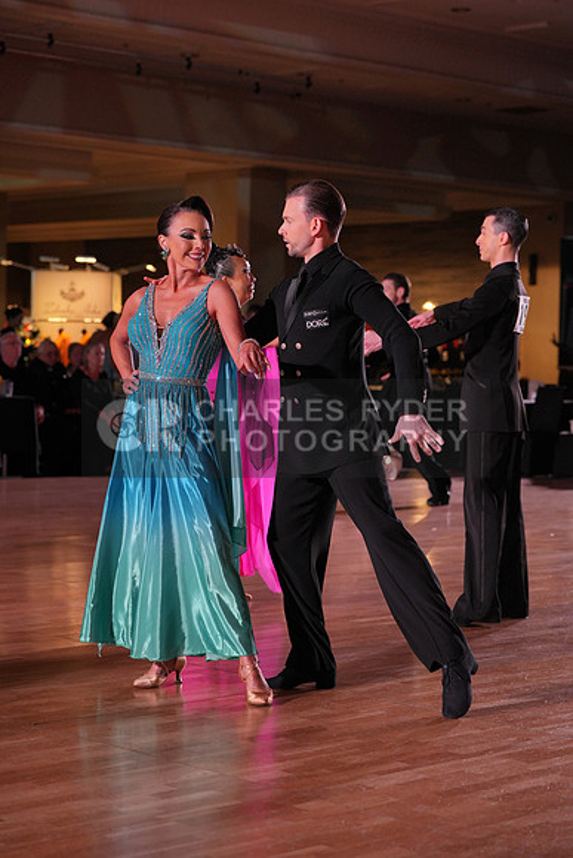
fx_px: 1837
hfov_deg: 17.7
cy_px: 429
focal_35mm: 77
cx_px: 286
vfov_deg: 26.3
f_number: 4
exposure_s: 1/500
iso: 1250
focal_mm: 77
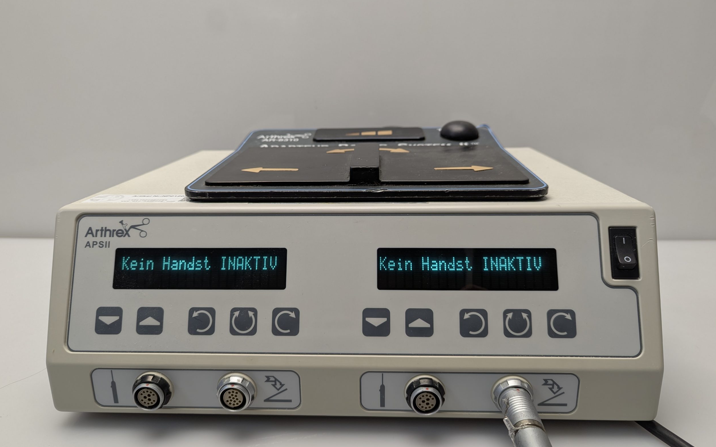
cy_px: 213
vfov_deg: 47.6
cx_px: 354
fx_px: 507
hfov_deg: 70.4
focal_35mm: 26
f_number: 1.85
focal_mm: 6.81
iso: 51
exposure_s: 1/50
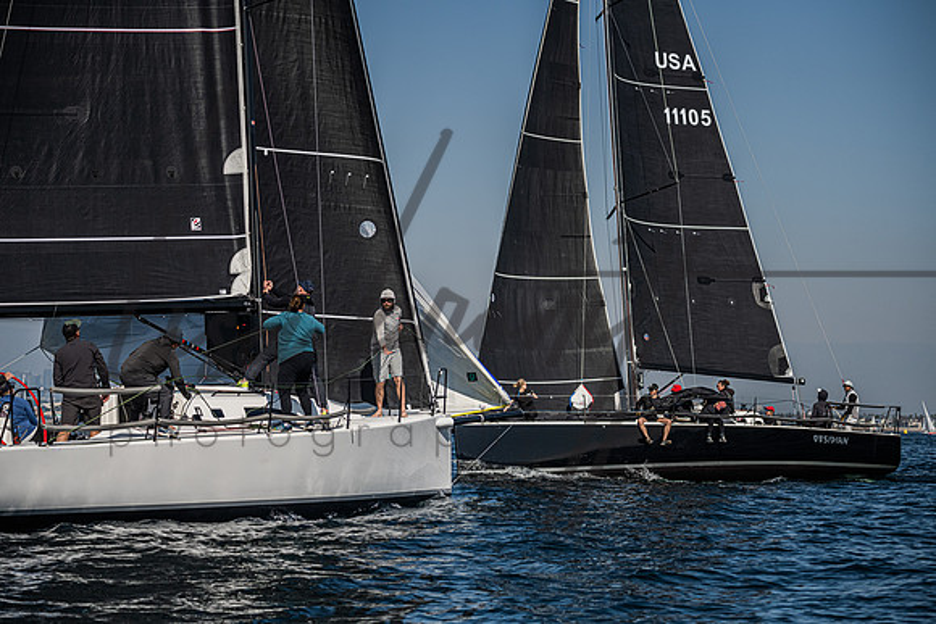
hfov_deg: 20.4
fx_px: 2600
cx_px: 468
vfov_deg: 13.7
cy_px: 312
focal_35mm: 100
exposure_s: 1/8000
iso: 400
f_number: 4.5
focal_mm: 100
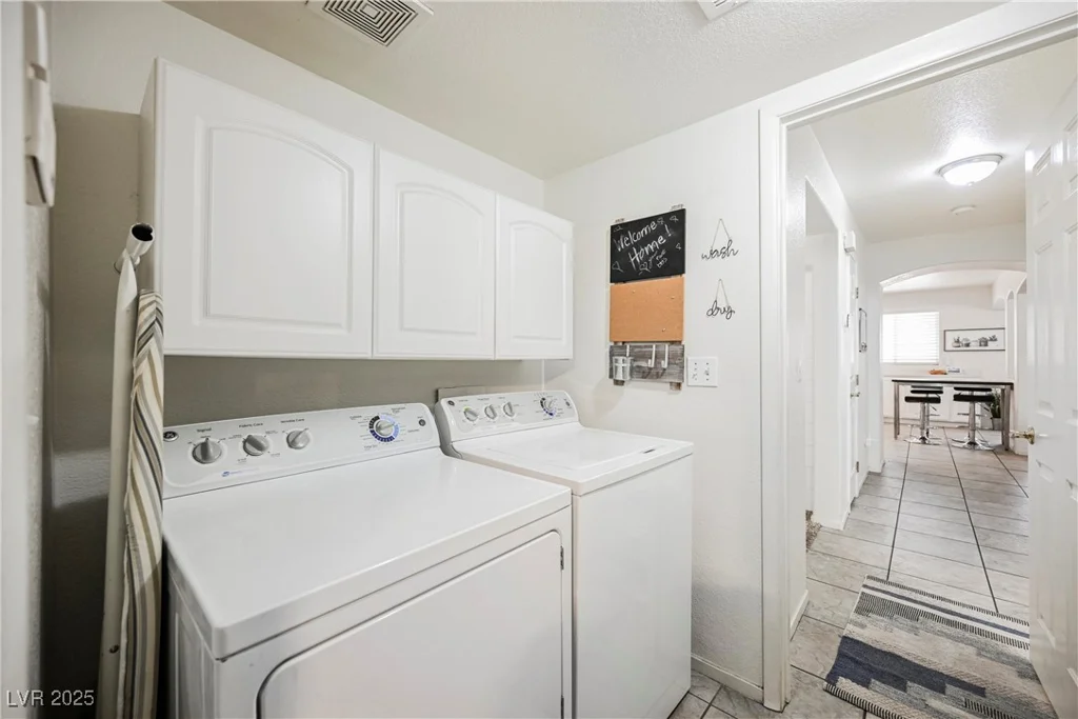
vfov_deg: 81.2
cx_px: 539
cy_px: 360
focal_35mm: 14
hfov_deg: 104.2
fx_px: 419
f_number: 5
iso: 800
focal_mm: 14
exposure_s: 1/20
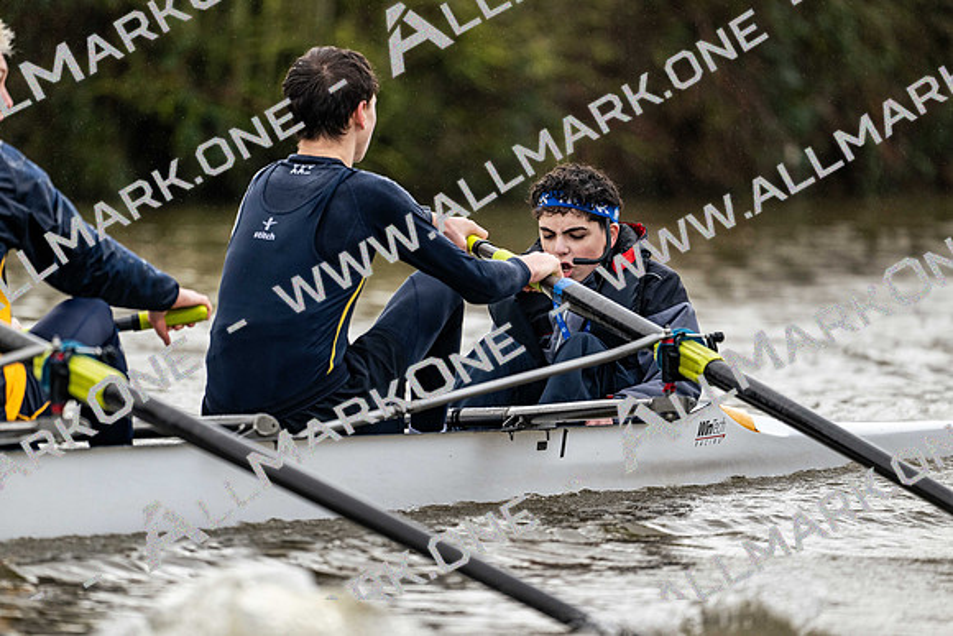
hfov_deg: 5.2
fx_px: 10591
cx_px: 476
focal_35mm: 400
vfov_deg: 3.4
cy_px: 318
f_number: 4.5
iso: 1250
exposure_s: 1/1600
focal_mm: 400
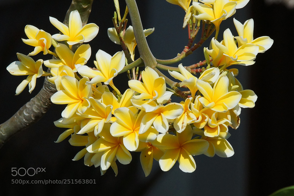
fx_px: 4900
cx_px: 147
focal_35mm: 600
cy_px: 98
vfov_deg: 2.3
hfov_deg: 3.4
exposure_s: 1/4000
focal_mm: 200
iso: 400
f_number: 5.6
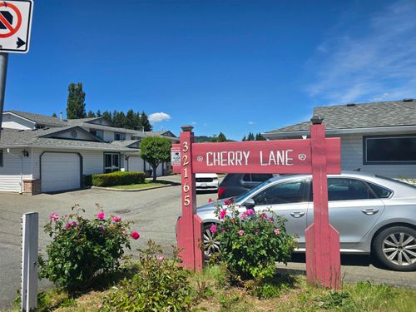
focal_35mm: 23
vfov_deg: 58.9
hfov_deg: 73.9
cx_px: 208
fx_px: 276
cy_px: 156
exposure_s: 1/1030
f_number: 1.7
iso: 12
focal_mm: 6.3
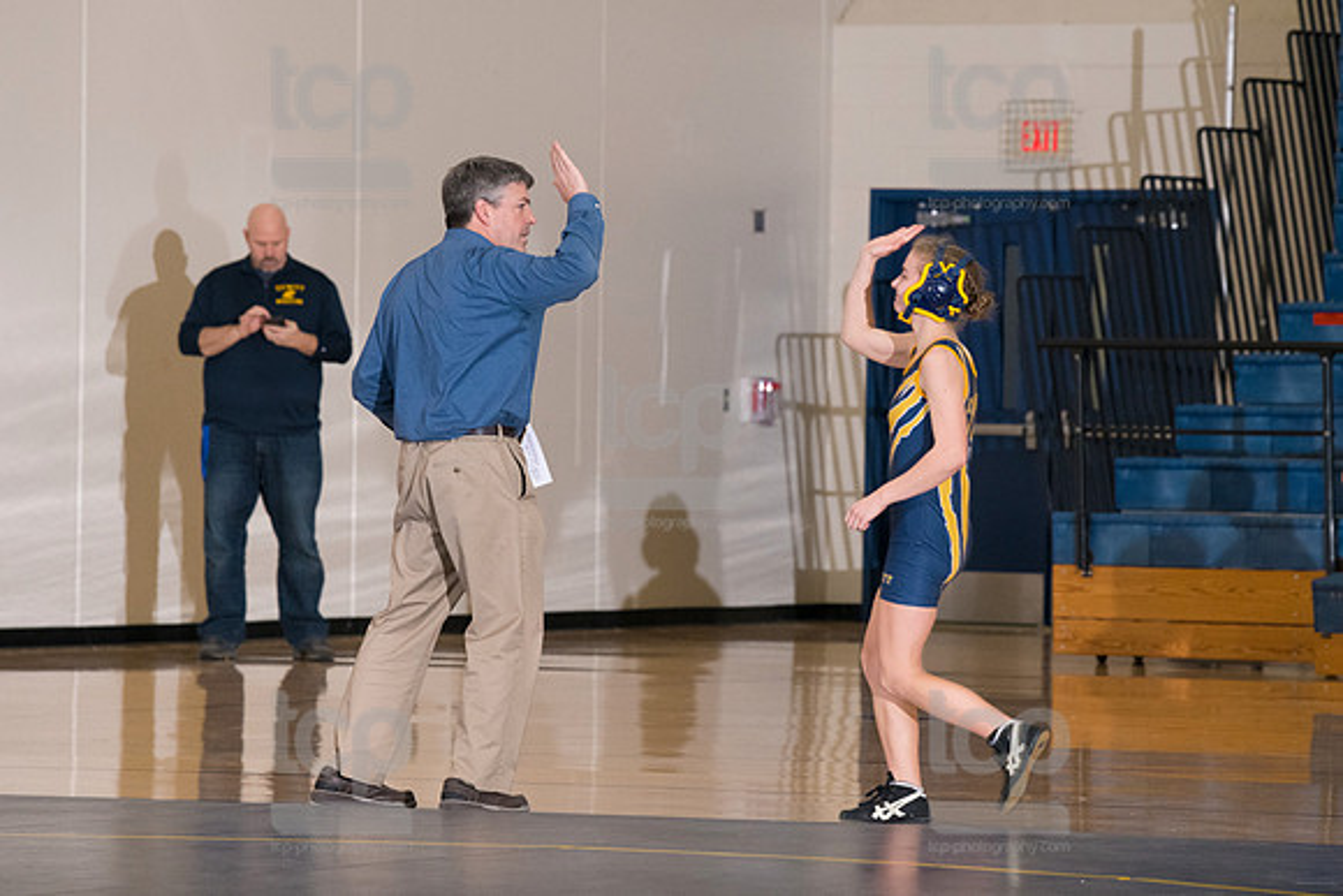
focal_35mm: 245
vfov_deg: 5.6
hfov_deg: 8.4
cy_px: 391
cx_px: 668
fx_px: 9132
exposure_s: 1/250
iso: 2000
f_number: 5.6
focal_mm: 200
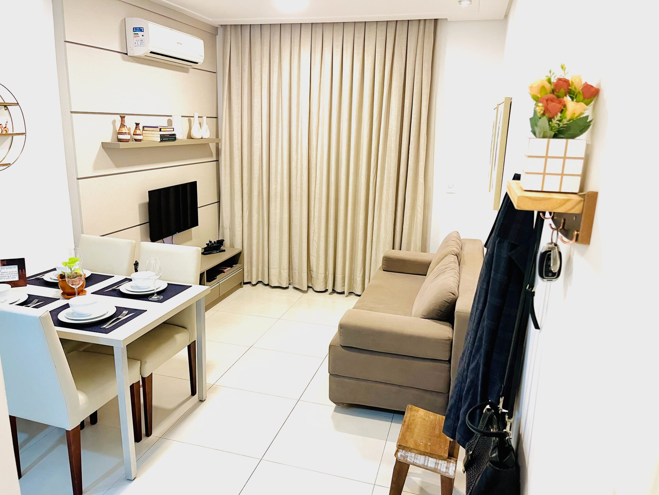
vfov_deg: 53.1
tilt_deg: -14.2
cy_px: 248
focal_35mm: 26
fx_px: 495
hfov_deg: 67.3
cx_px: 330
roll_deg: -2.1
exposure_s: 1/60
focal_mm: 5.1
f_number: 1.6
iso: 200
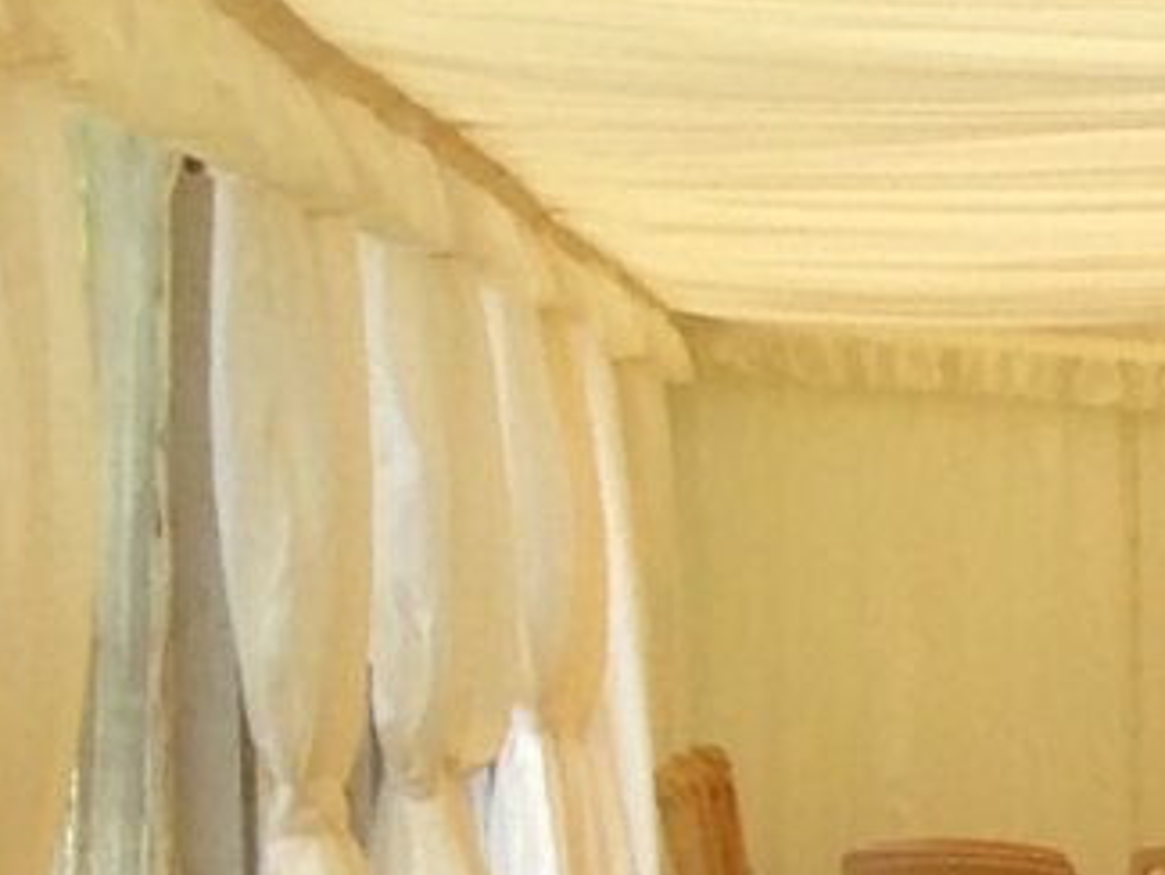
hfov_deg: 6.3
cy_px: 2087
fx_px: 8754
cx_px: 4556
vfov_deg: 5.5
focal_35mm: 260
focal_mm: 4.12
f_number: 2.4
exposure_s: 1/371
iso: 50
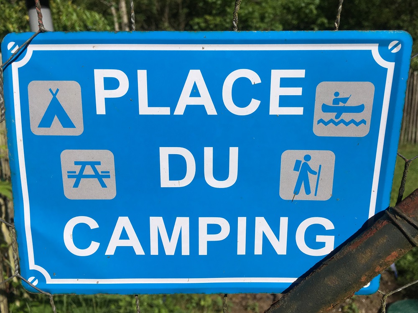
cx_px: 209
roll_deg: +0.3
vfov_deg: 48.2
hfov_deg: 61.7
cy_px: 156
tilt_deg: -14.7
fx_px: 350
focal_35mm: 29
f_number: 2.2
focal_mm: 4.15
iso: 25
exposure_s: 1/3344
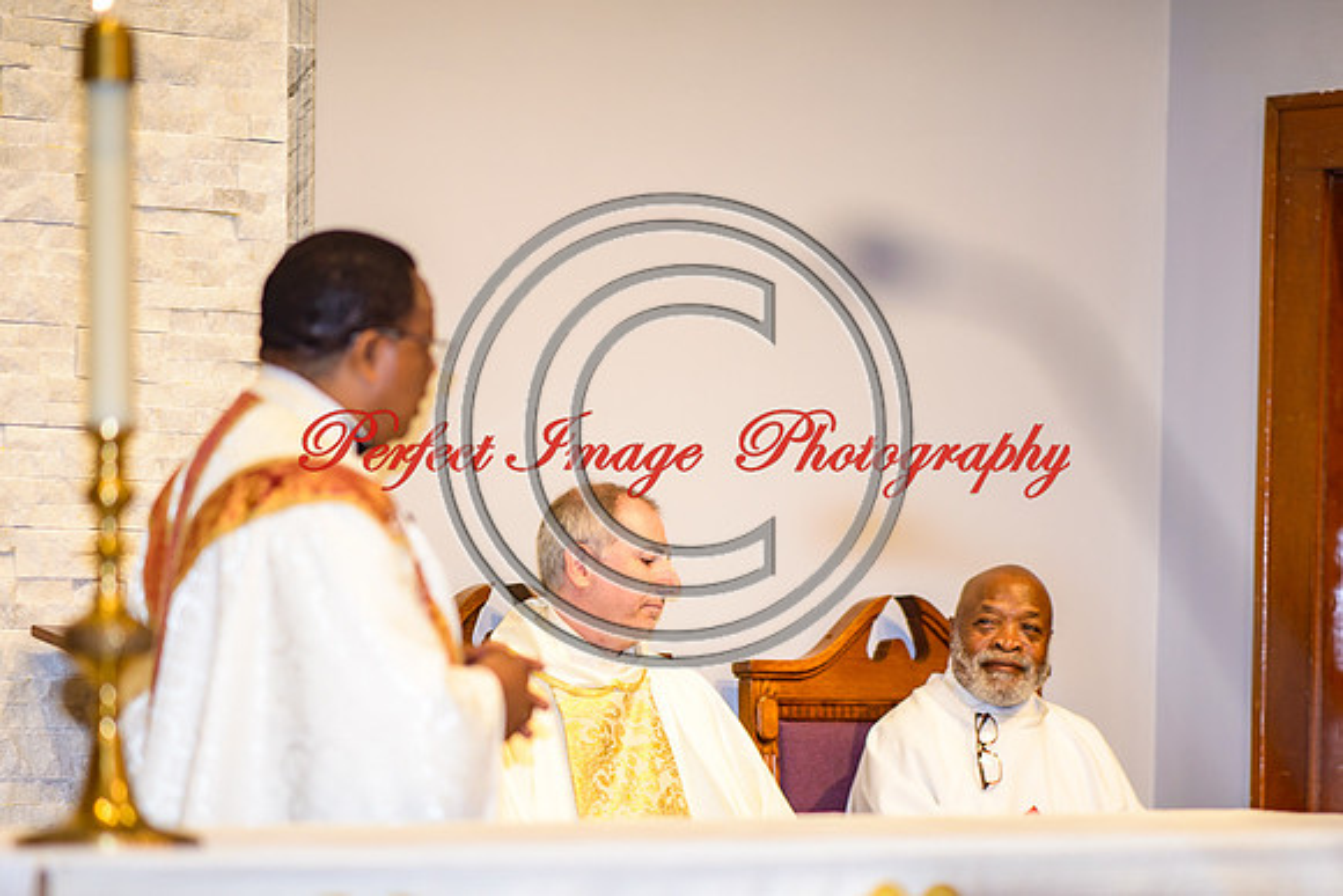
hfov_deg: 13.6
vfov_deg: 9.1
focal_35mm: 150
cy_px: 642
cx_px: 724
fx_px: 5615
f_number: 1.4
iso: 100
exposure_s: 1/100
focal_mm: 105
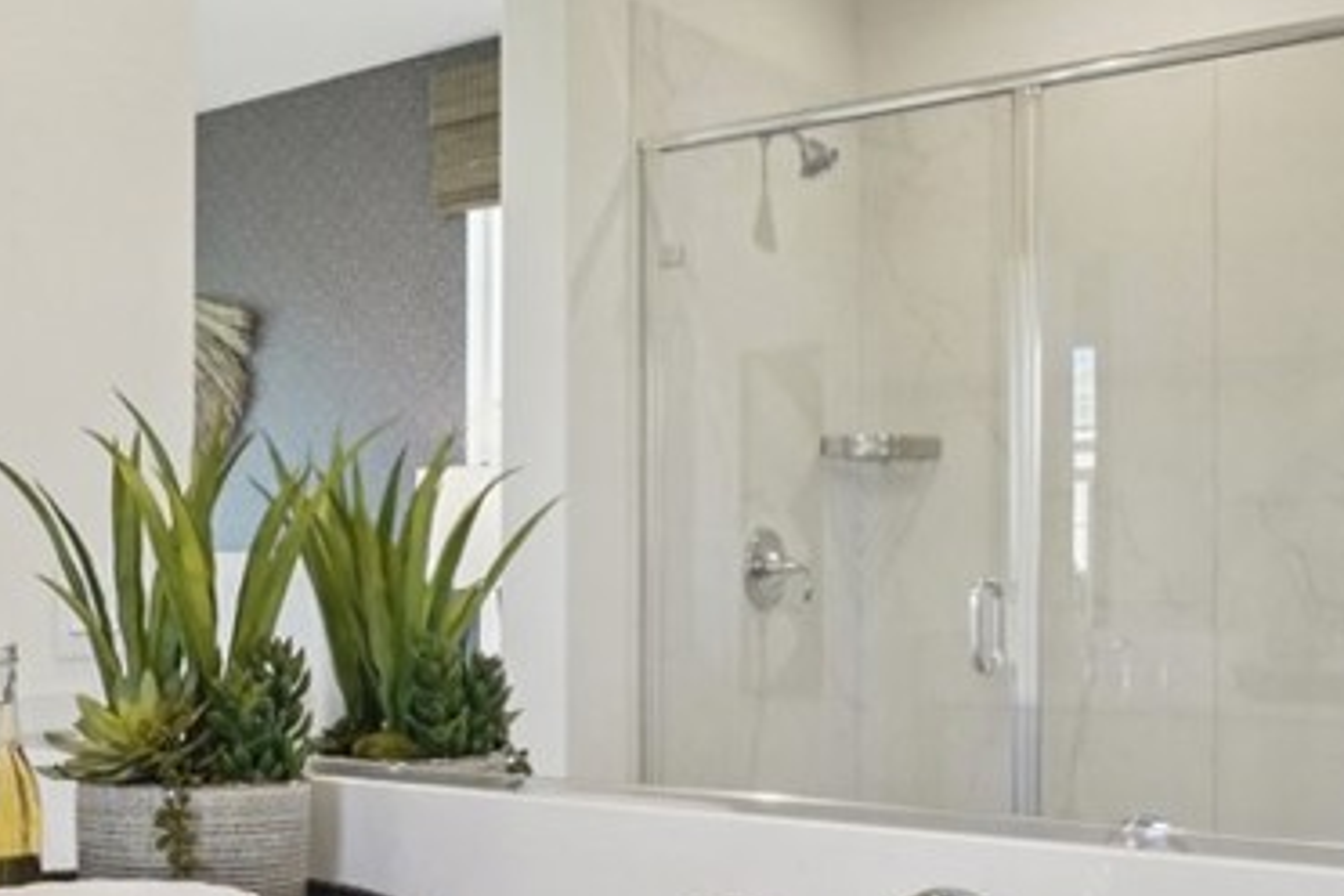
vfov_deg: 30.4
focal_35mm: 44
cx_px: 415
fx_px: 1643
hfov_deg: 43.7
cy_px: 560
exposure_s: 1/60
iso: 3200
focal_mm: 16
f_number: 16
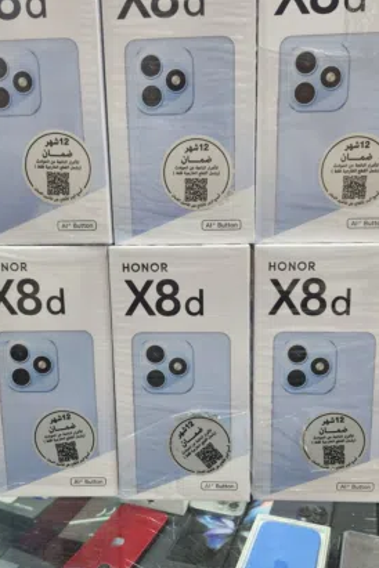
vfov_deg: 60.3
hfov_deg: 42.3
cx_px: 196
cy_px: 288
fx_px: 490
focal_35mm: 31
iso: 100
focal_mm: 5.4
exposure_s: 1/180
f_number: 1.8
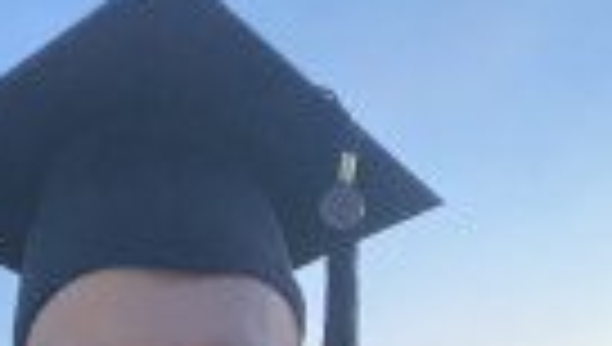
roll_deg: +0.6
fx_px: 1235
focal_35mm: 76
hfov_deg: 27.5
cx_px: 158
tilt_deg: -7.5
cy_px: 732
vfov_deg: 13.3
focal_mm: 4.25
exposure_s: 1/42
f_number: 1.8
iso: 500
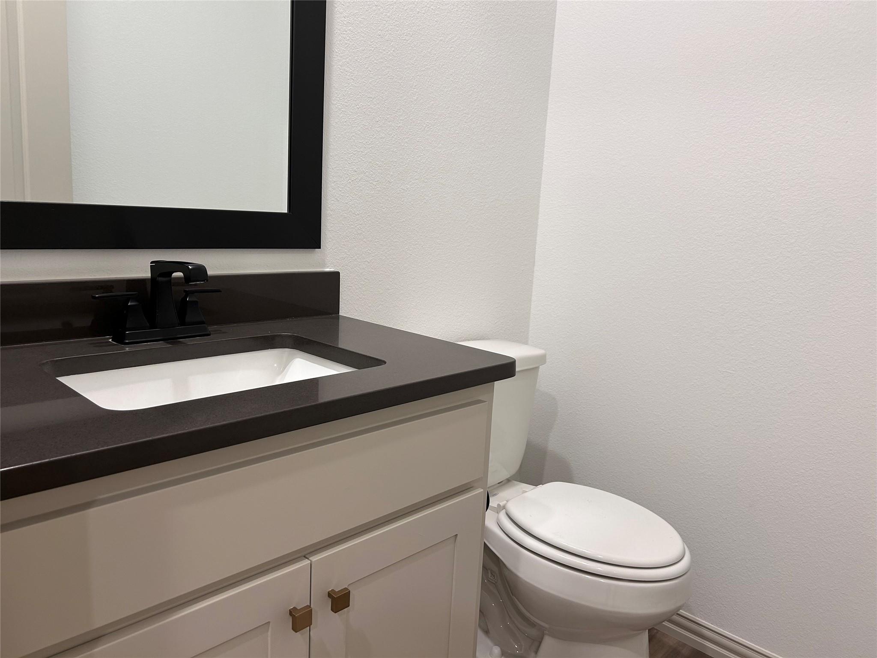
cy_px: 329
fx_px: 659
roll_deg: -2.6
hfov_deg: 67.3
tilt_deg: -12.6
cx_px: 438
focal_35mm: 26
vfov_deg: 53.1
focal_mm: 5.7
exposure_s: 1/60
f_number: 1.5
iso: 80
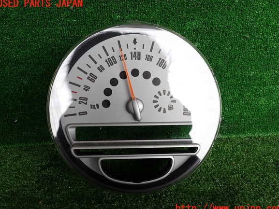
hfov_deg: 67.3
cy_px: 106
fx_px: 210
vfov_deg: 53.1
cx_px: 140
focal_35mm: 26
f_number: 2.8
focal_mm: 4.5
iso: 100
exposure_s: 1/125
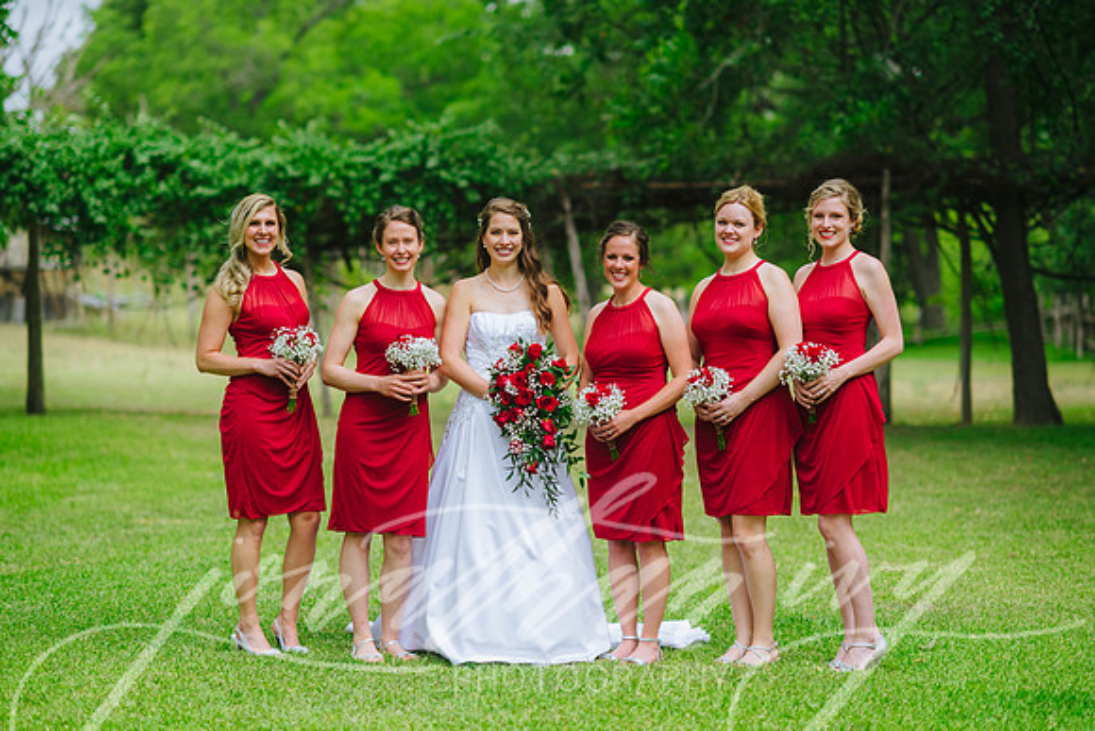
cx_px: 519
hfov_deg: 22.4
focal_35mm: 91
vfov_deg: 15.1
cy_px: 366
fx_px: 2764
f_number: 2
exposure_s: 1/3200
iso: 200
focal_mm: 85
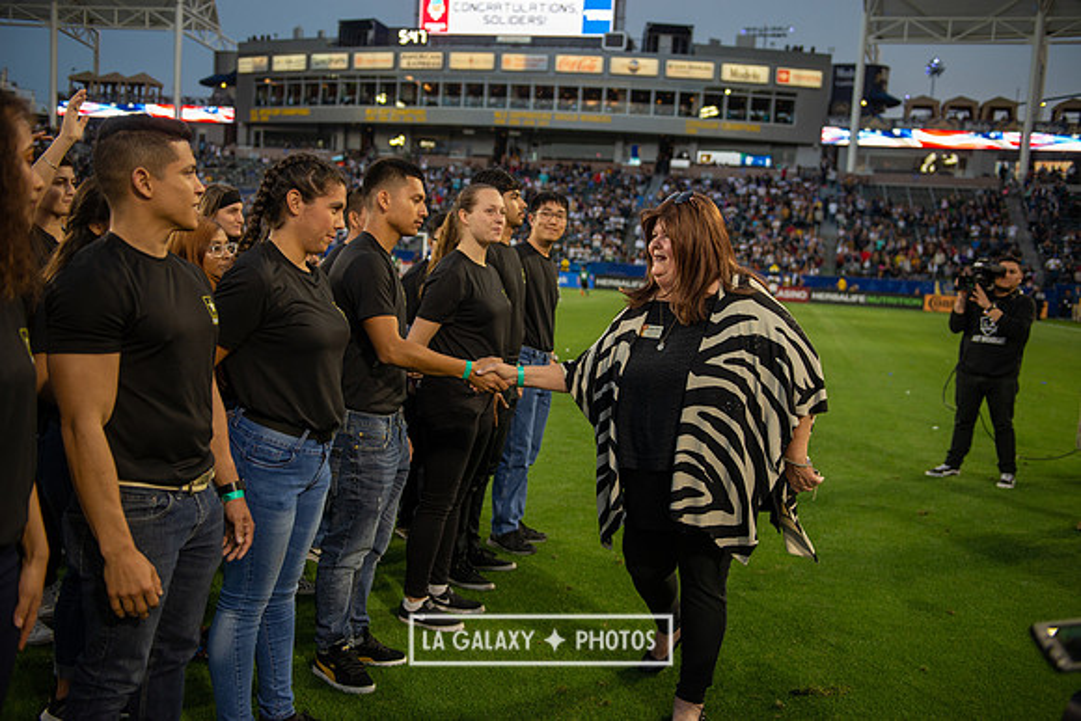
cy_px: 360
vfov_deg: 36.9
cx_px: 540
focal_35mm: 36
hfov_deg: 53.1
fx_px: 1081
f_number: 2.8
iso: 400
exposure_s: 1/500
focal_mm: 36
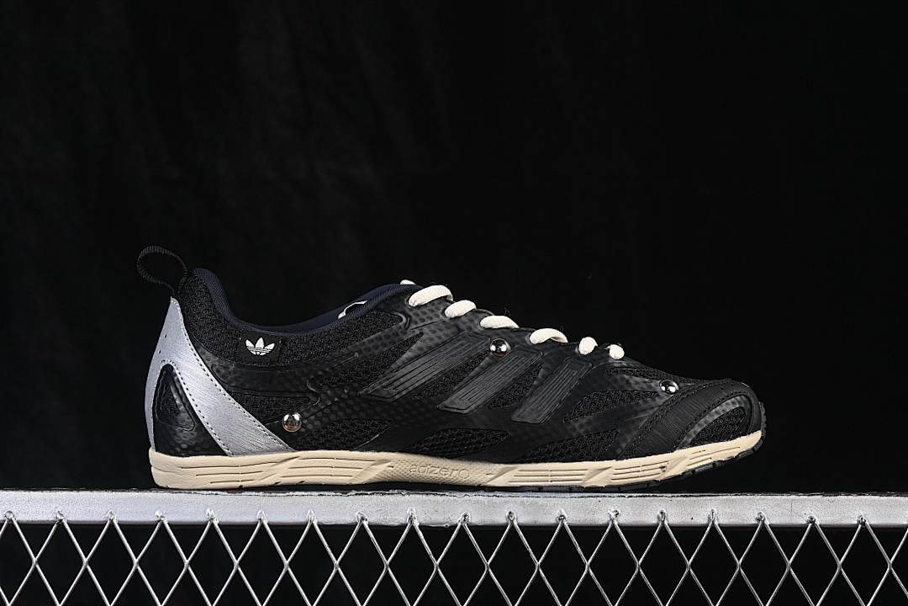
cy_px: 303
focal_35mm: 75
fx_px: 1892
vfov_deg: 18.2
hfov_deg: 27.0
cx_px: 454
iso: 160
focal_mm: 50
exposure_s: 1/60
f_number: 6.3
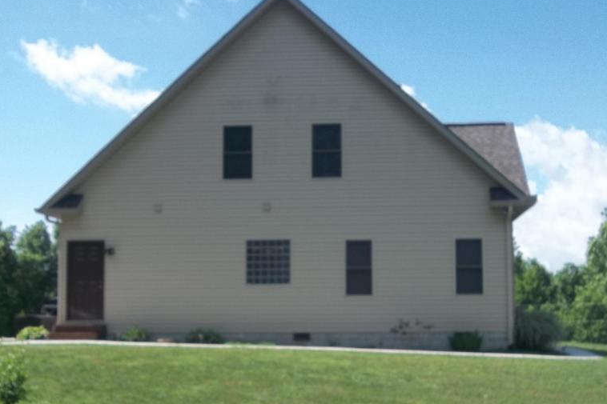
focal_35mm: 52
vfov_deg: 25.8
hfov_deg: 38.2
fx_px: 877
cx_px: 319
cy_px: 270
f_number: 10.1
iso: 80
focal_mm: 6.6
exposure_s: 1/100
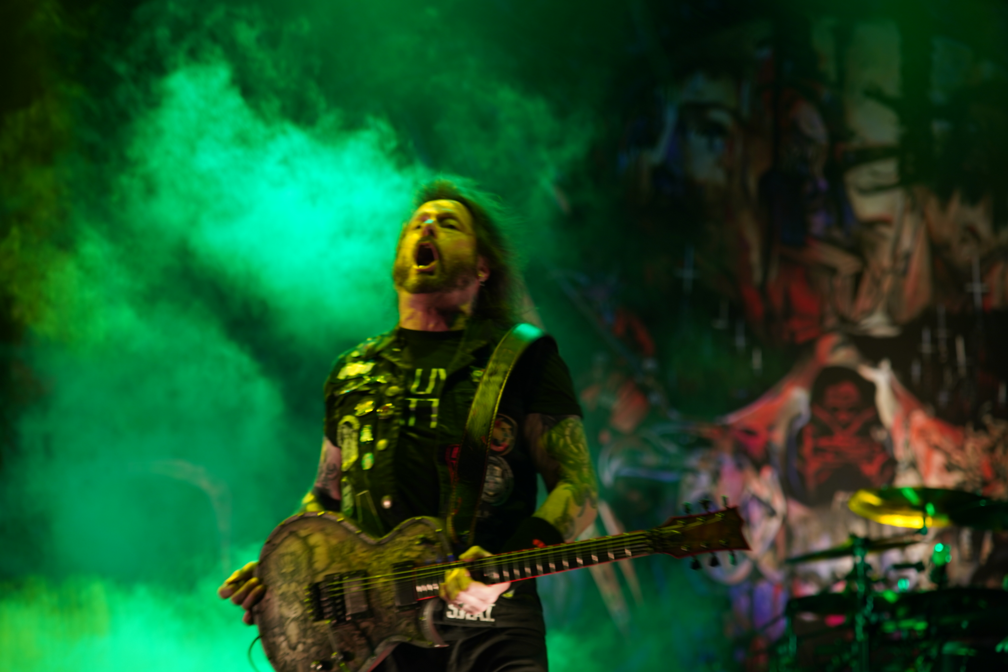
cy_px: 336
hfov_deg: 19.5
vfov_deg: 13.0
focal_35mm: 105
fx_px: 2940
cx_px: 504
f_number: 4
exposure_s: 1/80
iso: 200
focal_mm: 105
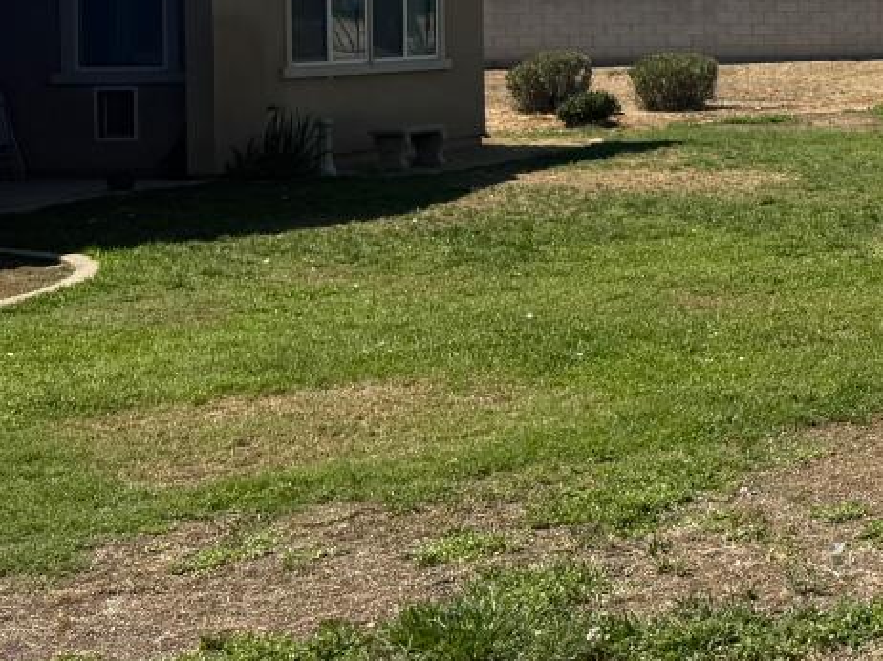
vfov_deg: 18.6
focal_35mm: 78
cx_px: 1418
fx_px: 1989
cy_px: 66
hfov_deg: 20.4
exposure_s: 1/4975
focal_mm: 6.76
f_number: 1.78
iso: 80
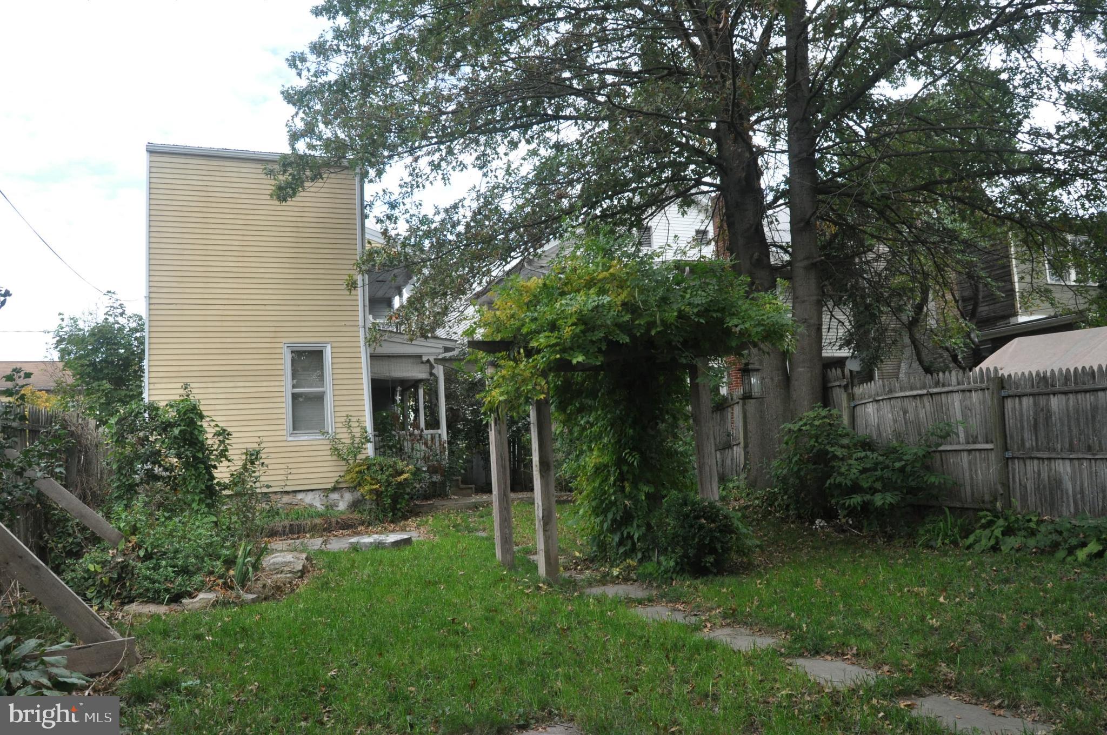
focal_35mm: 27
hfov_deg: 67.4
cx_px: 554
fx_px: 829
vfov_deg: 47.8
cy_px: 368
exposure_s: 1/400
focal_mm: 18
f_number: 10
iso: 1000
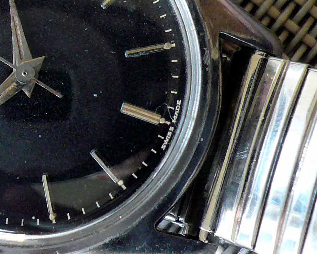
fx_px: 976
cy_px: 75
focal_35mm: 104
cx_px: 24
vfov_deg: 14.8
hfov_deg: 18.1
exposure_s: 1/15
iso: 160
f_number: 3
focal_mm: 5.4
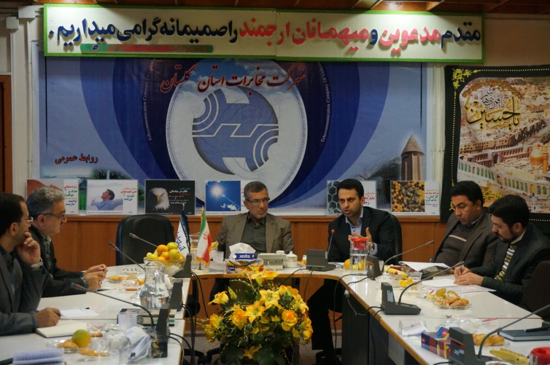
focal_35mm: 60
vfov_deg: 22.6
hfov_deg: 33.4
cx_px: 275
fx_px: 915
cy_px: 182
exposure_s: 1/125
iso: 3200
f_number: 5.6
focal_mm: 40
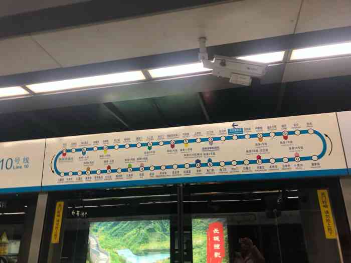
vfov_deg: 49.7
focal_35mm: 28
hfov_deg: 63.4
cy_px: 132
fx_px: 284
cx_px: 176
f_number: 1.8
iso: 250
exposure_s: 1/50
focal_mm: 4
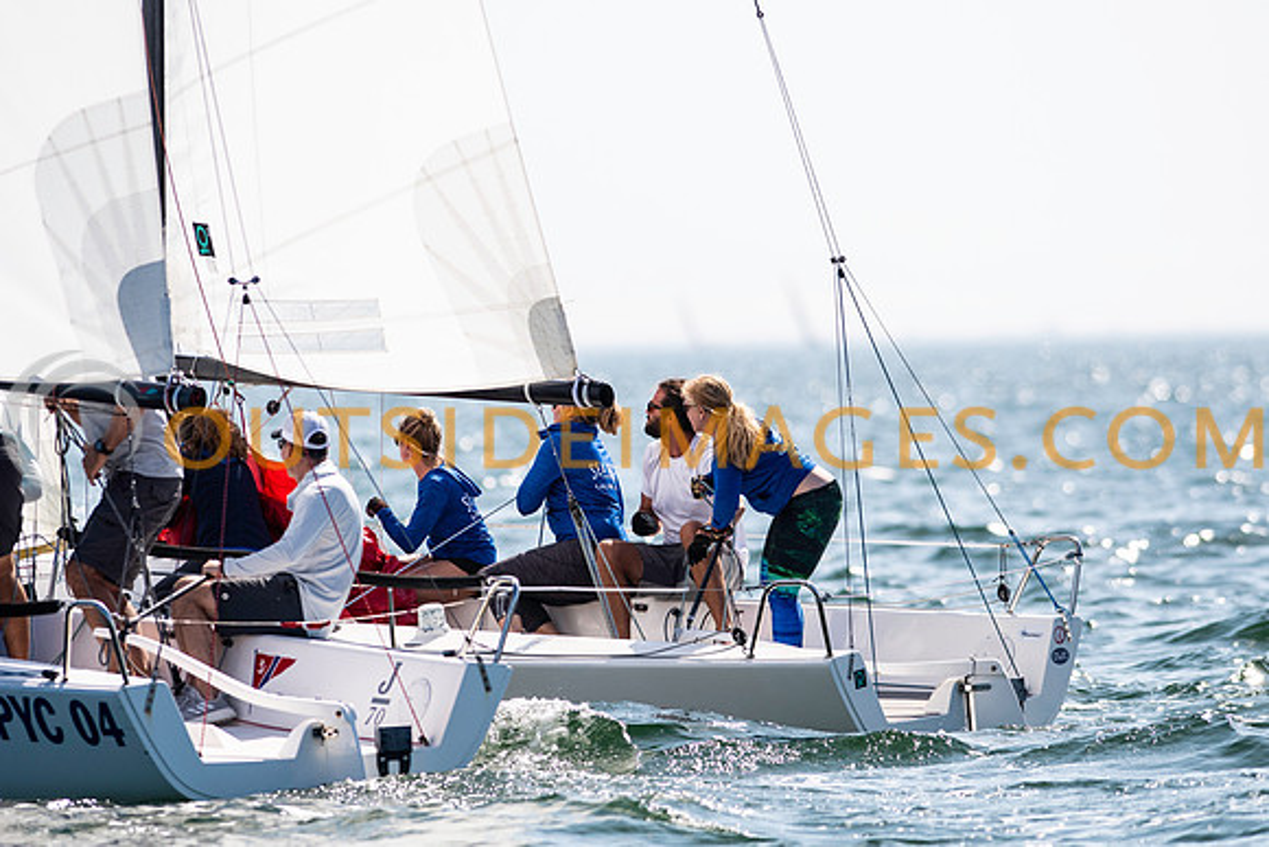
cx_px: 634
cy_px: 424
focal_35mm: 458
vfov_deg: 3.0
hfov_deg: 4.5
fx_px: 16132
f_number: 5
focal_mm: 300
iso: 200
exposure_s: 1/3200
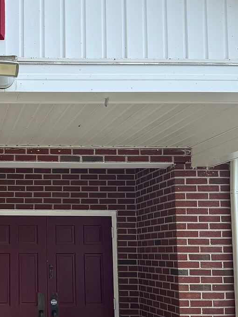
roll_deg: +0.4
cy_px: 199
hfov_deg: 23.3
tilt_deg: +6.3
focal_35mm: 60
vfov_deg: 32.0
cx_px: -3
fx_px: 550
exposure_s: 1/1767
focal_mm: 6.76
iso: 80
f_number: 1.78
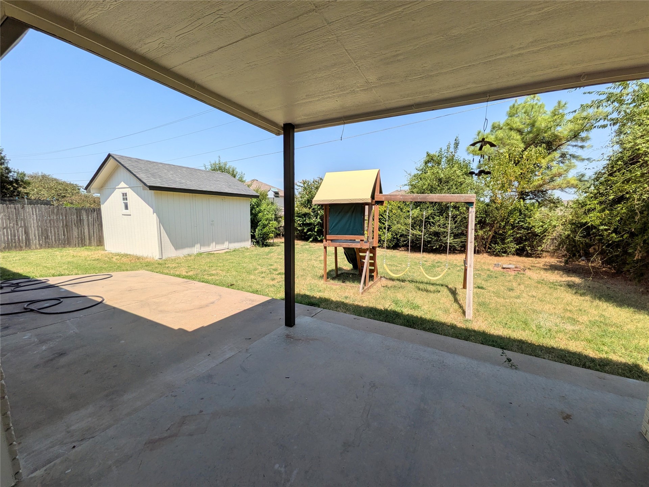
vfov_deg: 85.7
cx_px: 324
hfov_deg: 102.1
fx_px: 262
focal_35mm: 14
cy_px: 244
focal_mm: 1.85
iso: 55
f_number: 2.2
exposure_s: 1/2833
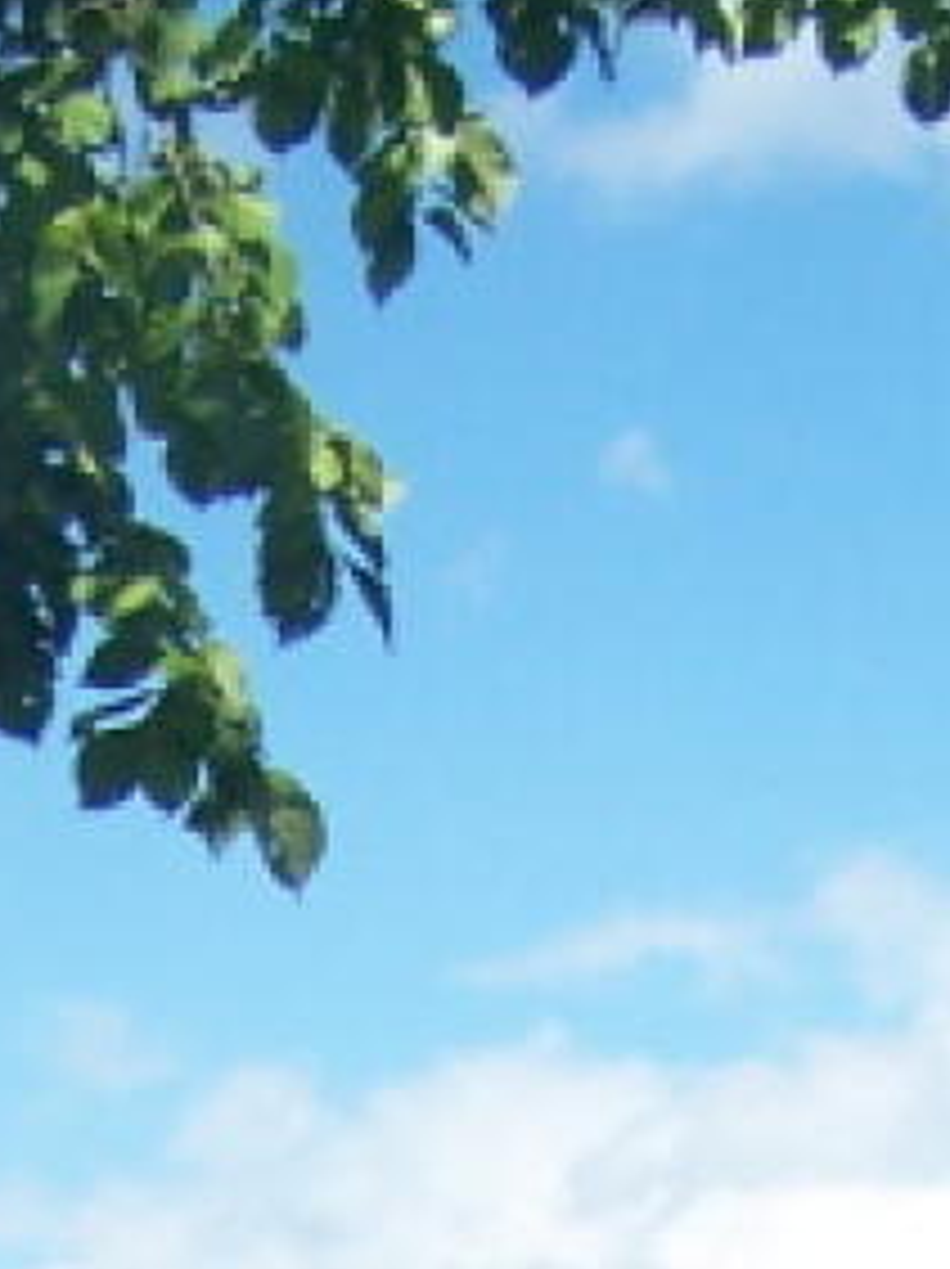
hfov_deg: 8.1
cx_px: 383
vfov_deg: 9.9
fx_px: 6743
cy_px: 2576
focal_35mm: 184
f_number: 2.8
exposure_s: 1/1000
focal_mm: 6.3
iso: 80
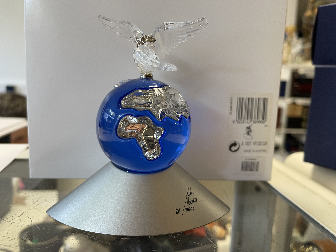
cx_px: 168
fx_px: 243
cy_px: 126
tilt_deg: -9.5
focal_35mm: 25
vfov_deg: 54.9
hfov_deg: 69.4
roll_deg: -3.3
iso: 100
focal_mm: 5.1
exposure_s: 1/50
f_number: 1.6
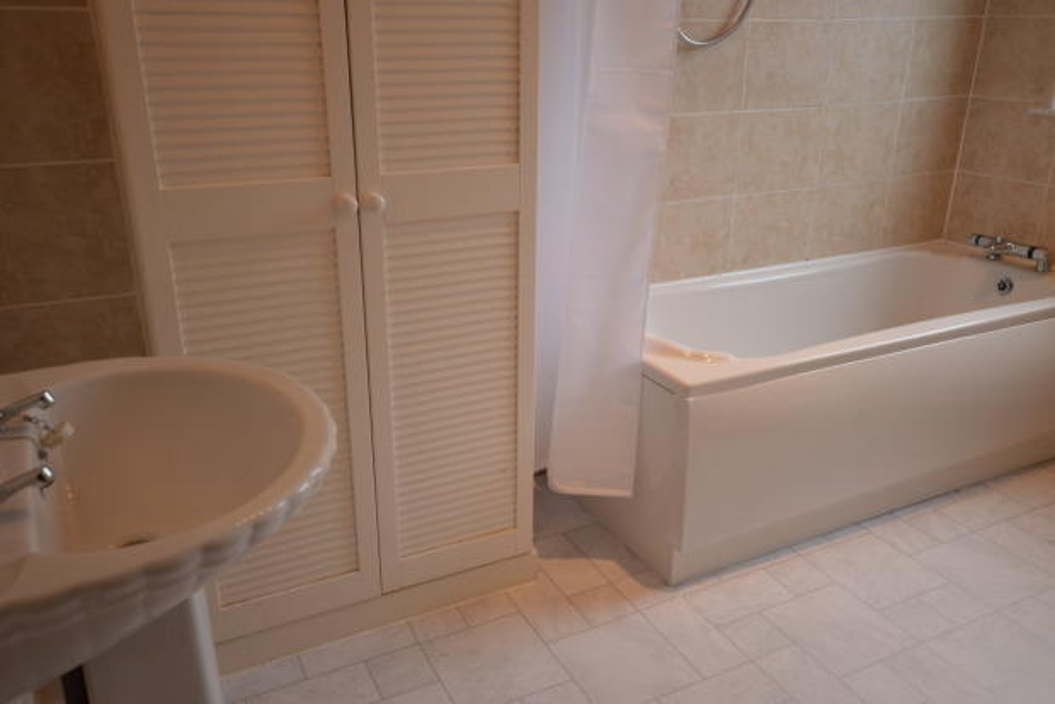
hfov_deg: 61.9
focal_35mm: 30
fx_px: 880
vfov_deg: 43.6
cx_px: 528
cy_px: 352
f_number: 4
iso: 400
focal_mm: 20
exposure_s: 1/60
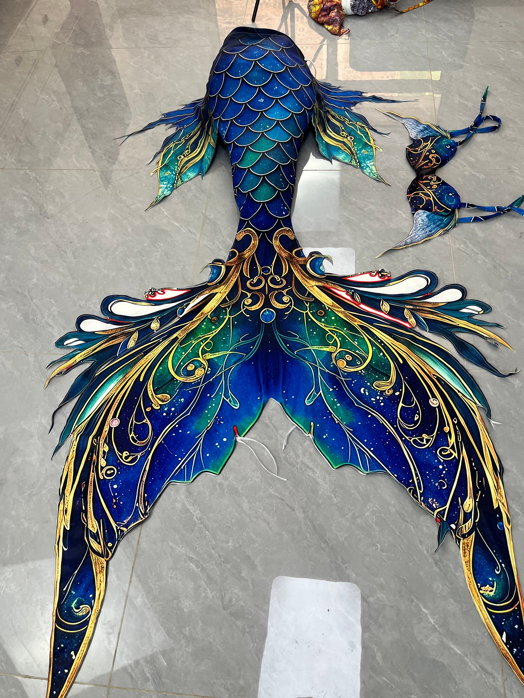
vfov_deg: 65.3
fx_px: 545
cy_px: 347
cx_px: 263
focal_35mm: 27
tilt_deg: -57.7
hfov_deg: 51.4
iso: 80
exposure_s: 1/100
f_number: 1.6
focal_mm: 5.1
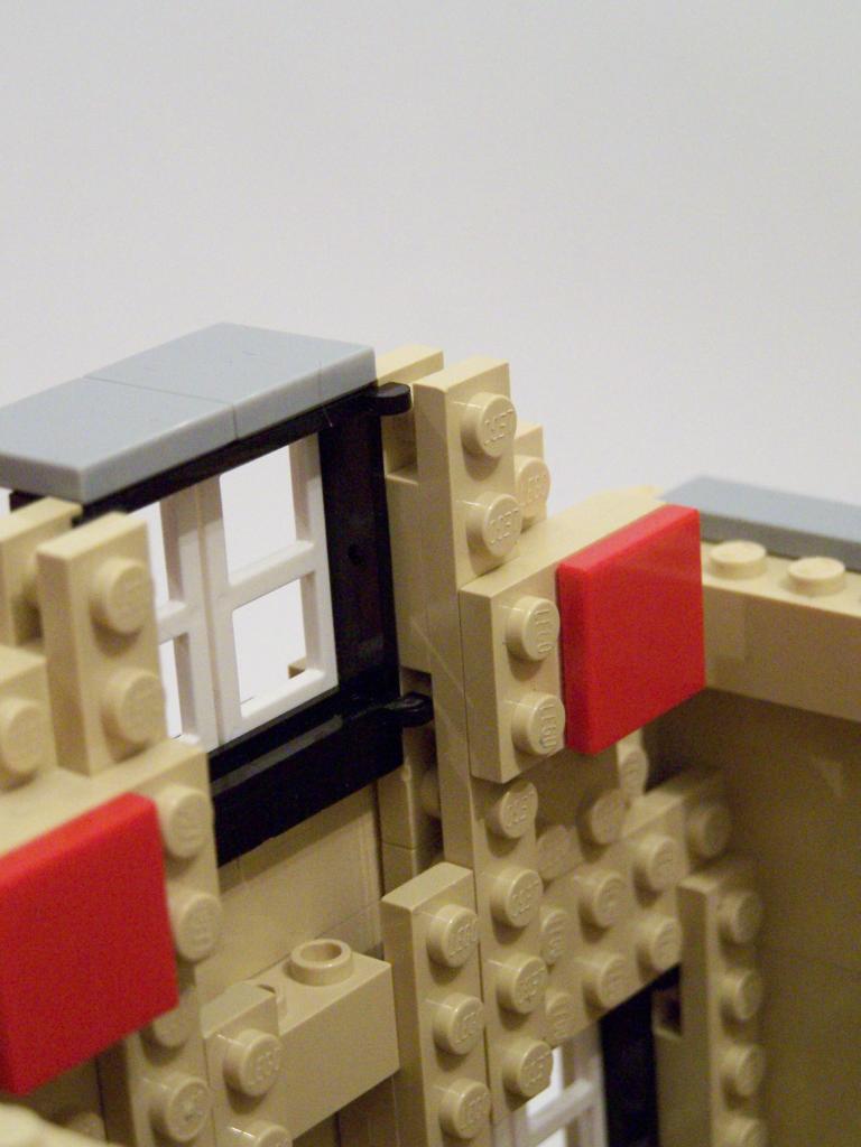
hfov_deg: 15.7
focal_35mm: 94
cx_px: 430
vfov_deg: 20.9
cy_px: 574
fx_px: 3117
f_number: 3.2
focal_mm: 15.6
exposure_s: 1/10
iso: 400
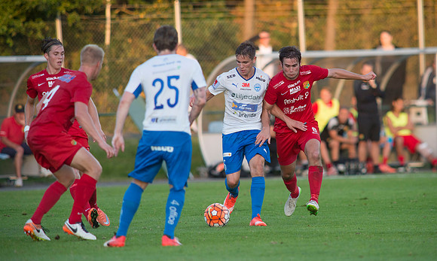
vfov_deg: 2.6
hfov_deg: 4.4
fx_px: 5734
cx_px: 242
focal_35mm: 487
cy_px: 115
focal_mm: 420
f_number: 4
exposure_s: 1/1250
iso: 1600
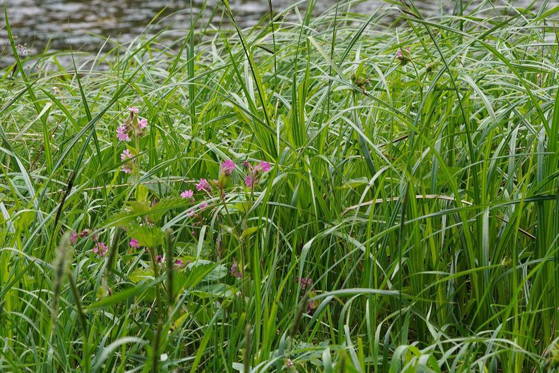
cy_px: 84
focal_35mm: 147
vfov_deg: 9.3
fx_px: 2283
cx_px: 332
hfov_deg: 14.0
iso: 320
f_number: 9
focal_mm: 90
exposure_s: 1/125
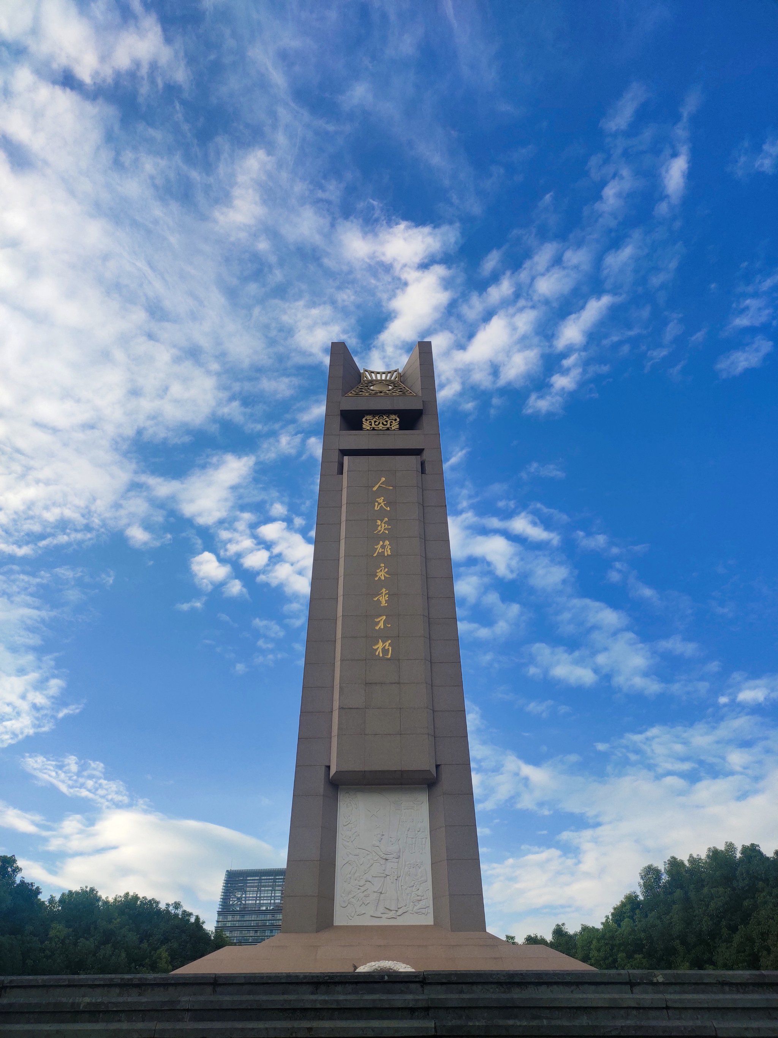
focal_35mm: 23
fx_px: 689
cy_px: 519
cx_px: 389
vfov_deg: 73.9
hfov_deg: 58.9
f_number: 1.79
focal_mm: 4.76
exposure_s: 1/769
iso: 56
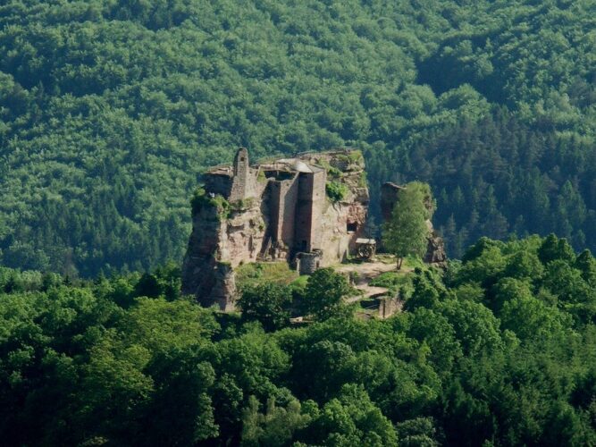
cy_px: 224
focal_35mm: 200
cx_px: 298
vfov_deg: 7.4
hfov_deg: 9.9
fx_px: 3443
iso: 100
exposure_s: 1/125
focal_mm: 50.8
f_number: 5.6
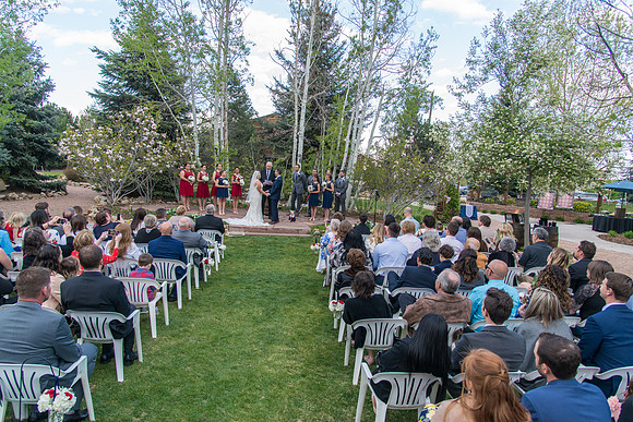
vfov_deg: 53.2
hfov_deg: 73.7
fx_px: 422
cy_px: 211
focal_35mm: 24
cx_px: 316
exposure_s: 1/320
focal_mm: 24
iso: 400
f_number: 5
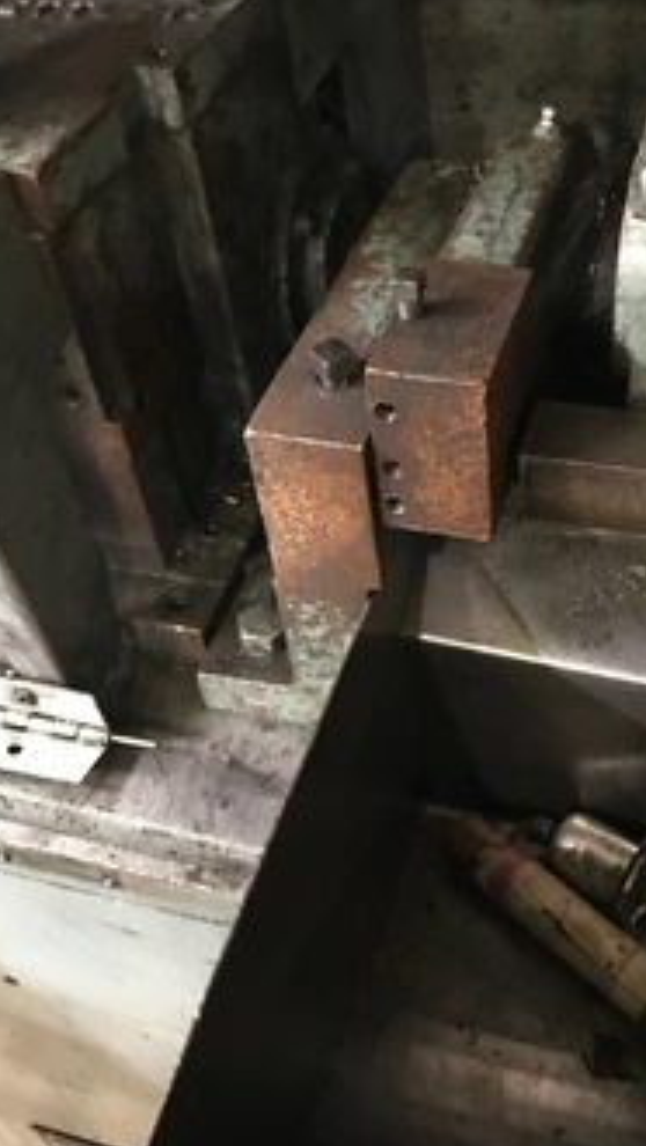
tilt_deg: -43.2
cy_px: 514
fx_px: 1125
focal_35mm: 37
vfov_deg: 53.9
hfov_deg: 31.7
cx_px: 448
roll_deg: +5.9
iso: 200
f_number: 1.8
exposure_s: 1/4
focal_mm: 3.99
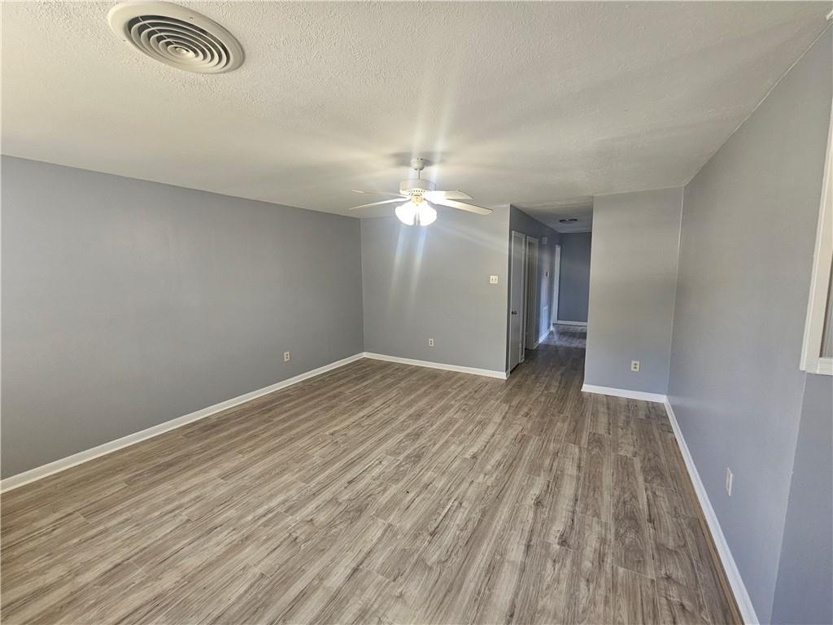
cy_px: 312
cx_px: 416
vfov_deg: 89.9
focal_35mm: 13
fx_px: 313
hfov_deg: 106.2
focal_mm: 2.2
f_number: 2.2
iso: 200
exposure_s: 1/60
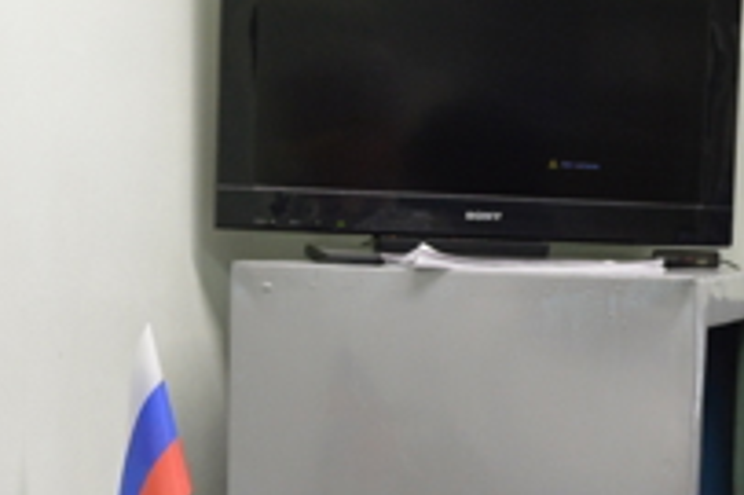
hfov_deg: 16.3
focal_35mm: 122
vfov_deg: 11.2
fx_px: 2519
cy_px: 433
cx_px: 828
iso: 800
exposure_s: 1/60
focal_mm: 22
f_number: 3.8
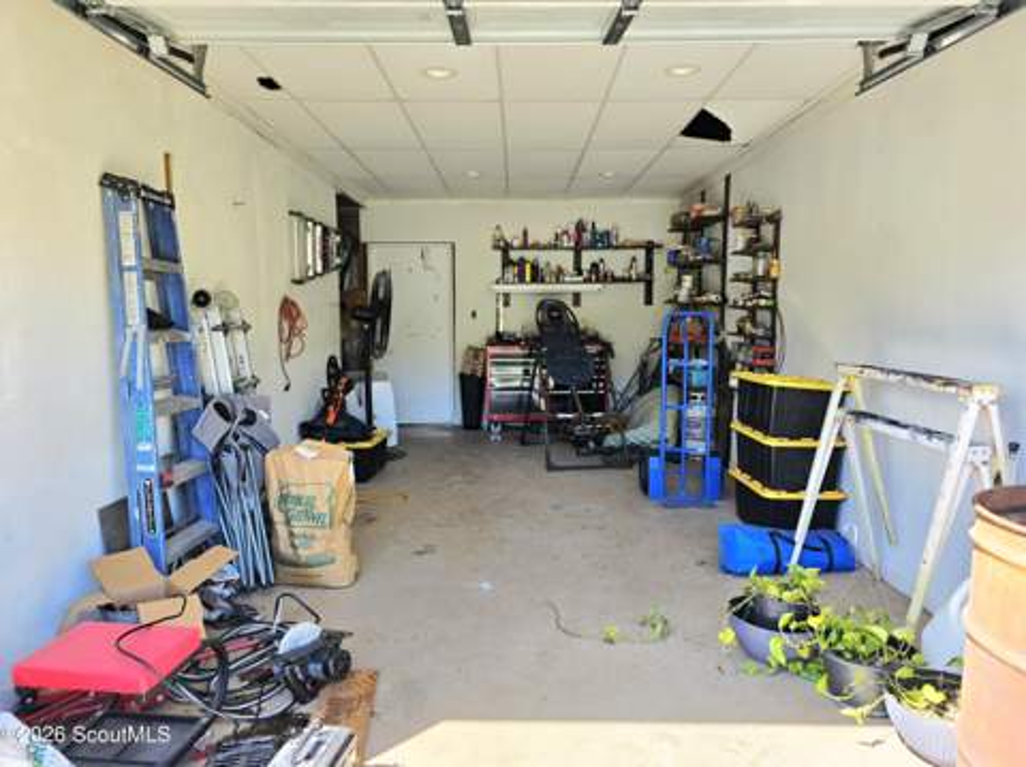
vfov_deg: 58.8
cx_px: 513
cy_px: 384
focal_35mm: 23
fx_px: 681
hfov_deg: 74.0
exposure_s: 1/1667
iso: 80
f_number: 1.7
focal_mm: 6.3
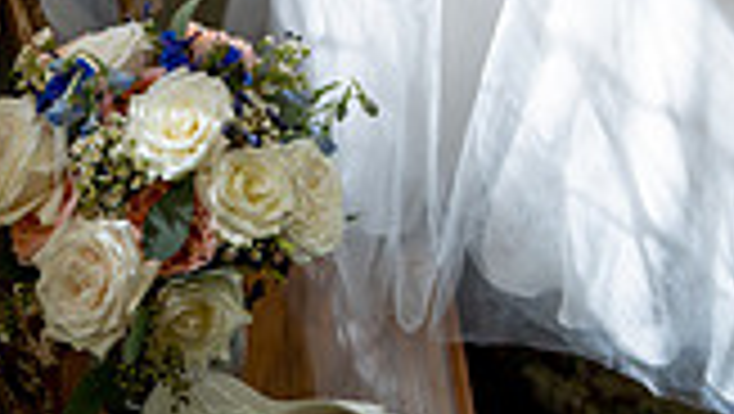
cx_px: 387
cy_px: -400
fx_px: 1578
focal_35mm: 81
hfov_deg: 26.2
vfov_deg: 13.1
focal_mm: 28
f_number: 2.8
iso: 125
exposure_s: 1/160
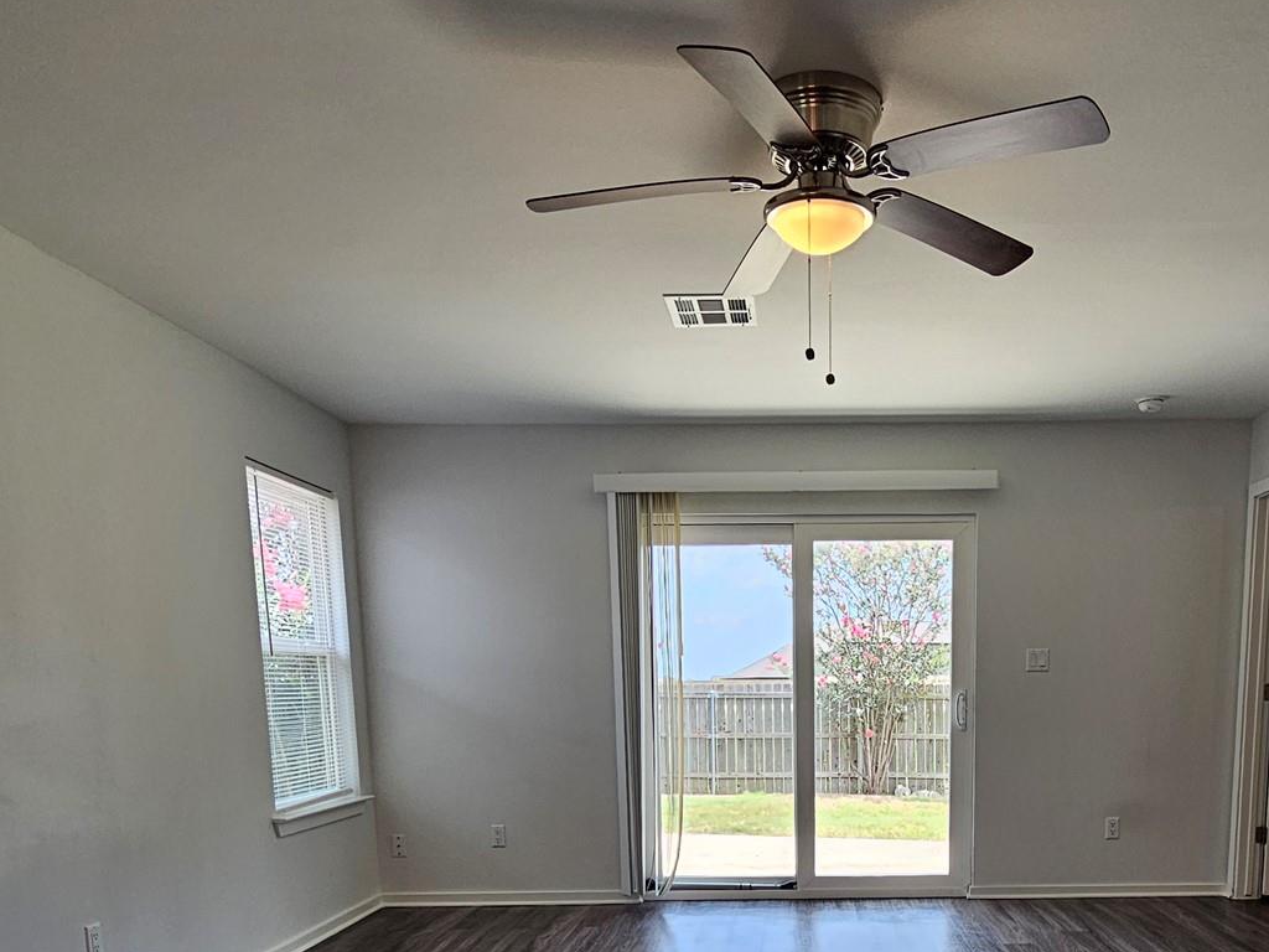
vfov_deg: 48.2
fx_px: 953
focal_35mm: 26
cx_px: 813
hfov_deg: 66.0
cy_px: 837
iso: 64
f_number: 2.2
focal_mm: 2.2
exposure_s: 1/120
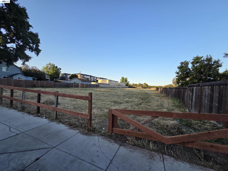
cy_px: 86
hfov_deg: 106.2
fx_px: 86
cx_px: 114
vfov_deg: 89.9
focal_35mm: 13
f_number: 2.2
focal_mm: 2.2
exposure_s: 1/591
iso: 50
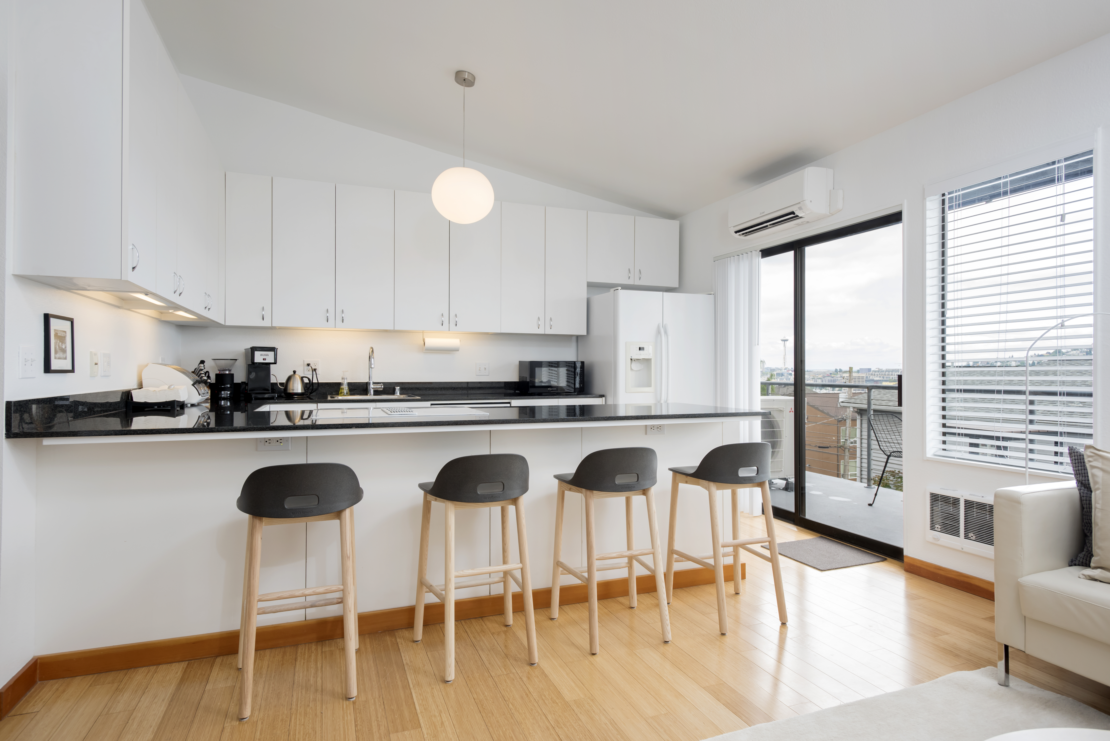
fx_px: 586
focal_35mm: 19
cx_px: 555
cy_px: 370
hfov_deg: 86.9
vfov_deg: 64.6
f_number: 8
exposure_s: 1/125
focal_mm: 19
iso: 400
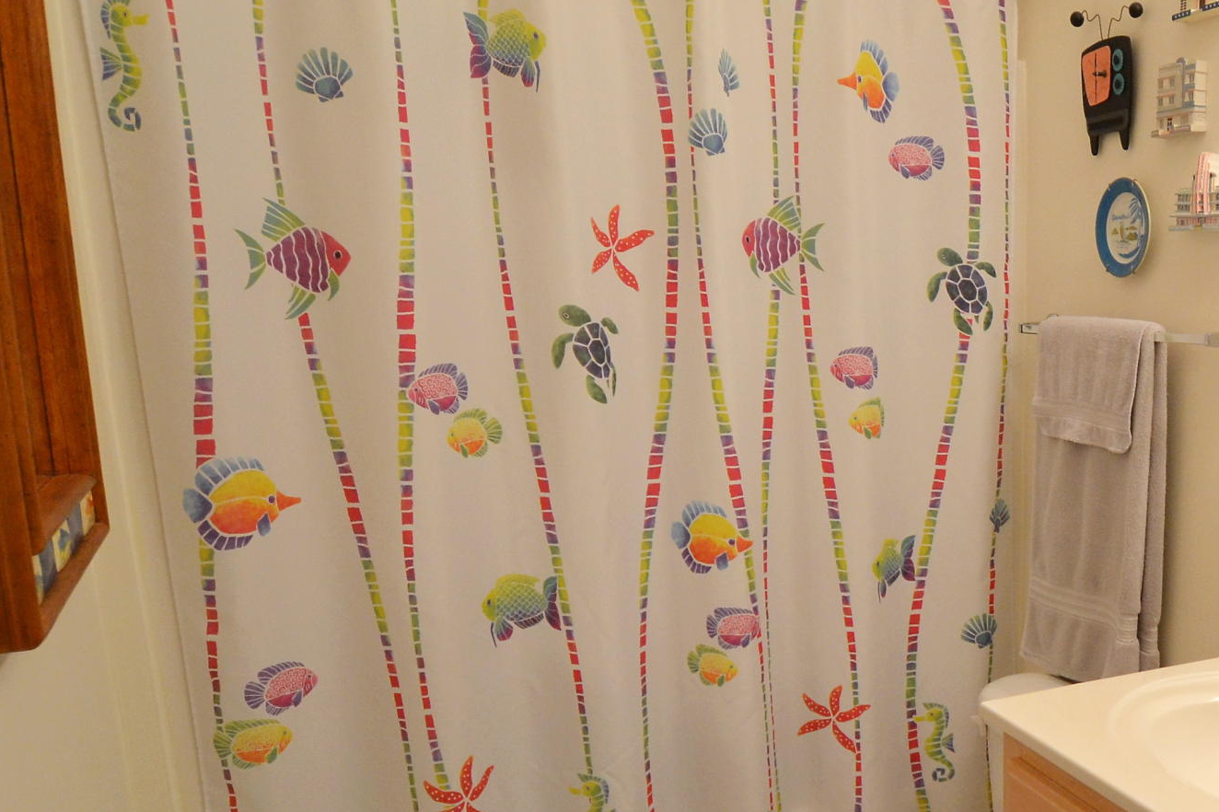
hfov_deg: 49.3
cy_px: 542
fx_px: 1151
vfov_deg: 38.4
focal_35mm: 34
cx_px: 1112
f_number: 3.5
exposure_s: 1/60
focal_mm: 10
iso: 640
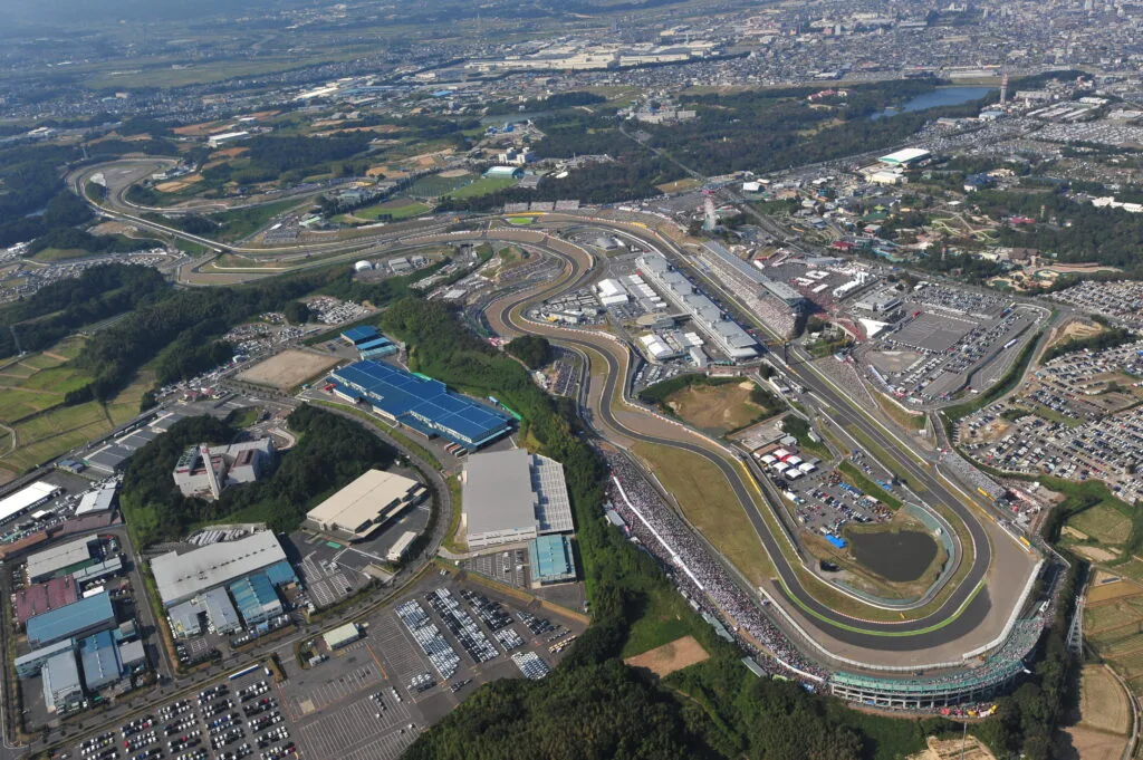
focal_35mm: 30
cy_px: 380
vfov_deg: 43.5
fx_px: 952
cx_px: 572
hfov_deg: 62.0
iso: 800
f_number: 9
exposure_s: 1/800
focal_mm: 30
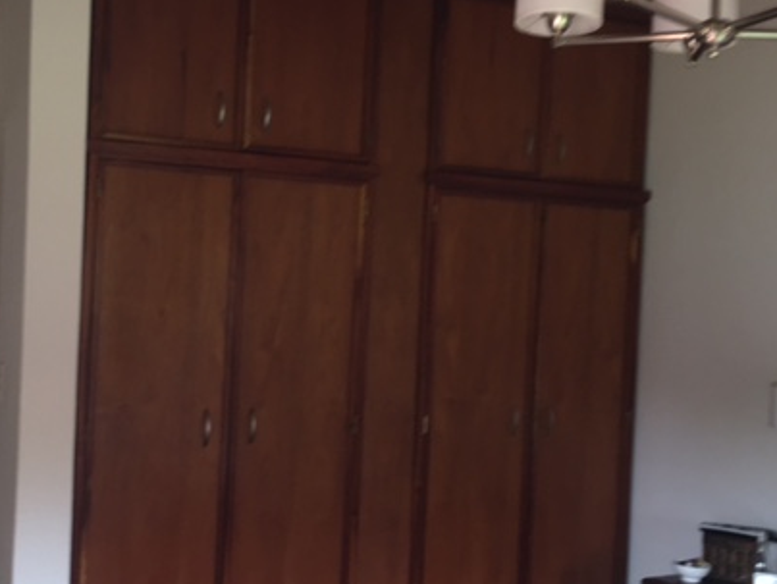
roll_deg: -3.5
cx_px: 303
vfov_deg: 31.6
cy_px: 289
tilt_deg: -0.7
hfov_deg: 41.0
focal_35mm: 46
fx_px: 1033
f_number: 2.2
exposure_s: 1/20
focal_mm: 4.15
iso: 50
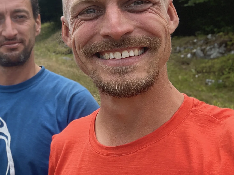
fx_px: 352
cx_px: -29
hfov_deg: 32.1
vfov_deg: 27.4
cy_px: 29
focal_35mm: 52
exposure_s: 1/170
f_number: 2.2
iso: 25
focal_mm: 2.71
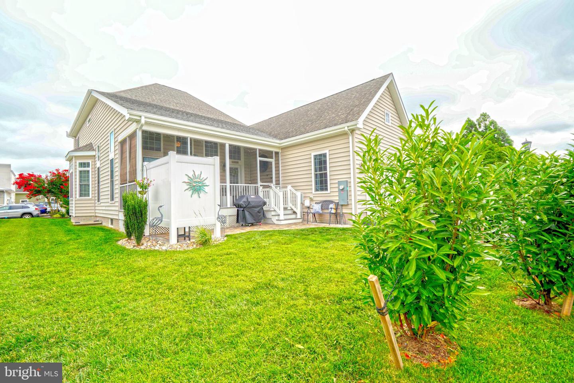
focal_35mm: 15
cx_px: 287
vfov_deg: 77.3
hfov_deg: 100.4
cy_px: 192
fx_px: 239
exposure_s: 1/125
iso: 100
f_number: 5.6
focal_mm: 10
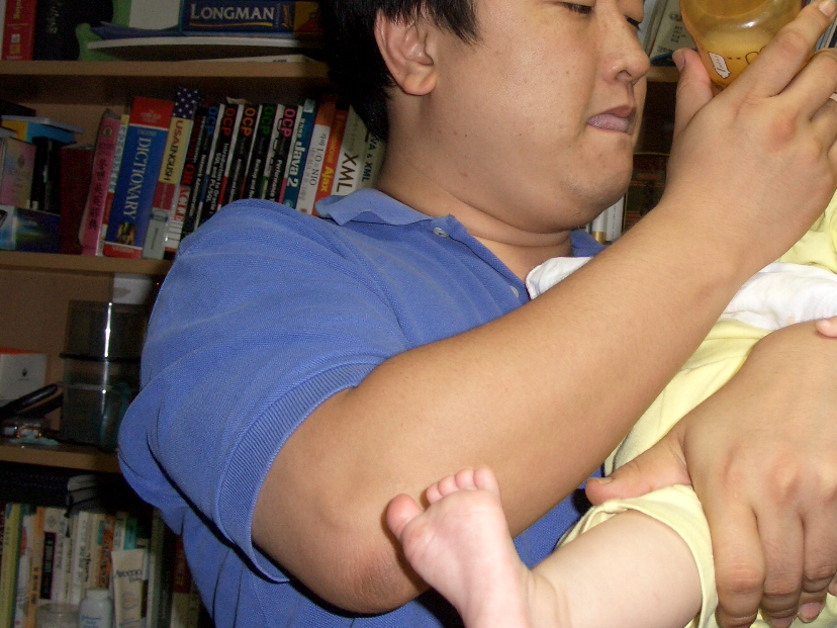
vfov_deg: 28.5
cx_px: 528
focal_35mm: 51
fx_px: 1233
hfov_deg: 37.2
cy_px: 238
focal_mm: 7.1
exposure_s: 1/60
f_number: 2.8
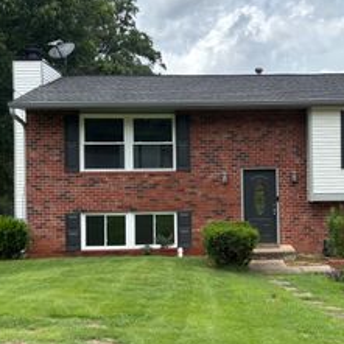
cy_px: 183
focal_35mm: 52
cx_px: 265
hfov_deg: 32.1
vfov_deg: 32.8
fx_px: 585
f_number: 1.6
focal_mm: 5.96
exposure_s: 1/2398
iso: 50
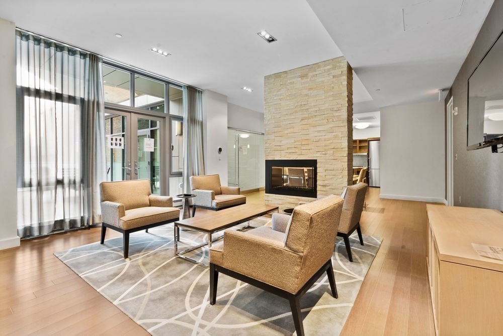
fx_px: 224
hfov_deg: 96.7
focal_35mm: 16
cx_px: 252
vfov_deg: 73.8
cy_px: 168
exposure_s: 2
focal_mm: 16
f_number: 11
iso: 400
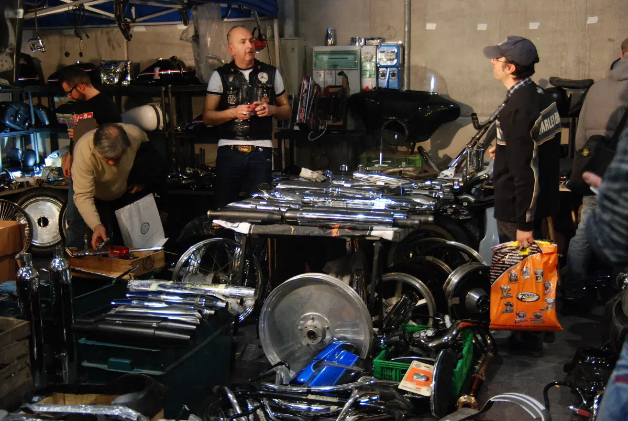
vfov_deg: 33.1
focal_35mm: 40
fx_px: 707
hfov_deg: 47.9
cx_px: 314
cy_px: 210
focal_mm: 27
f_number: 2.8
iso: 1000
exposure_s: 1/60
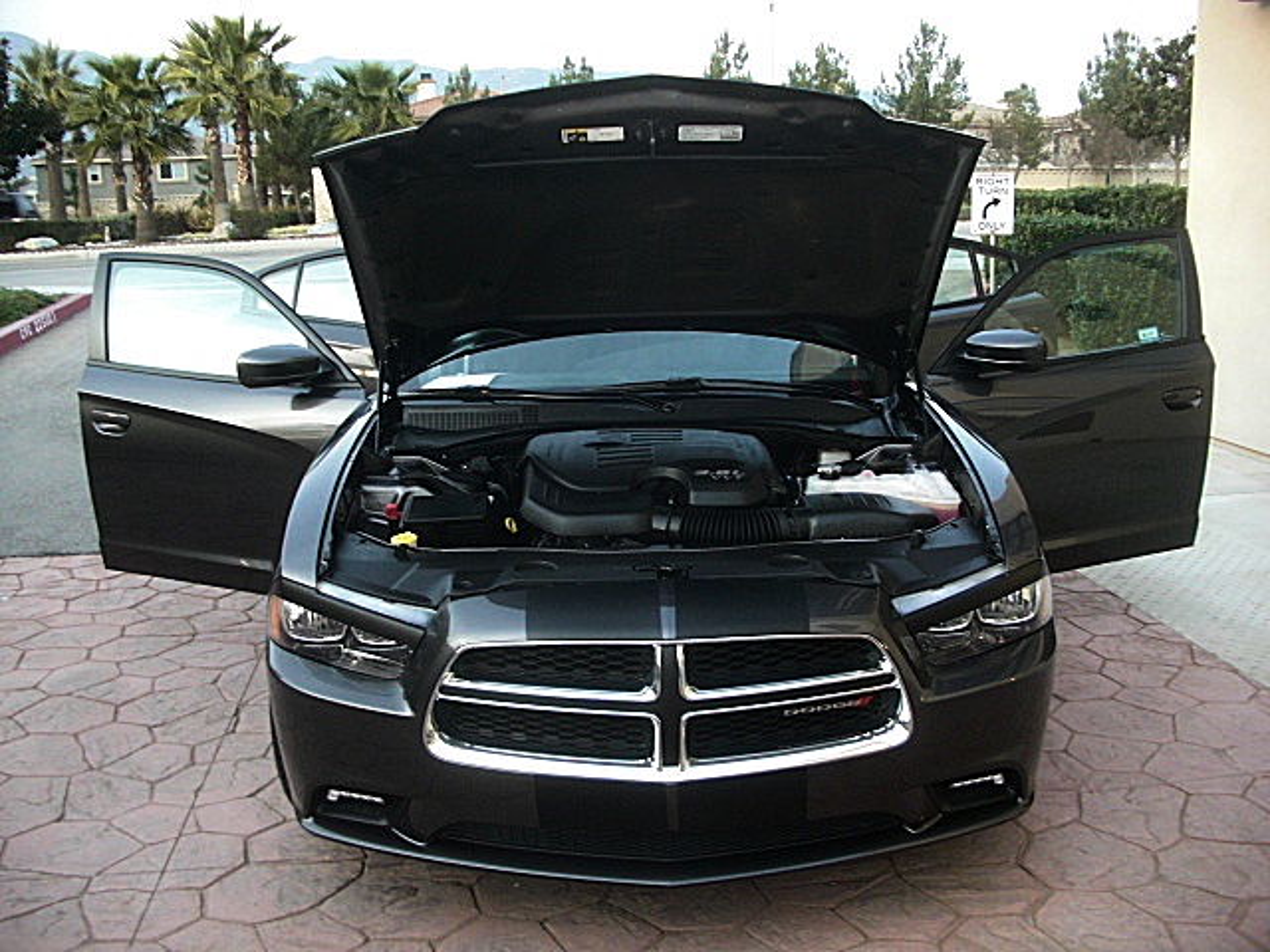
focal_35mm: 36
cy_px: 476
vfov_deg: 39.7
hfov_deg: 51.4
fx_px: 1321
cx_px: 635
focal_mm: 6.3
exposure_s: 1/125
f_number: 2.8
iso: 200
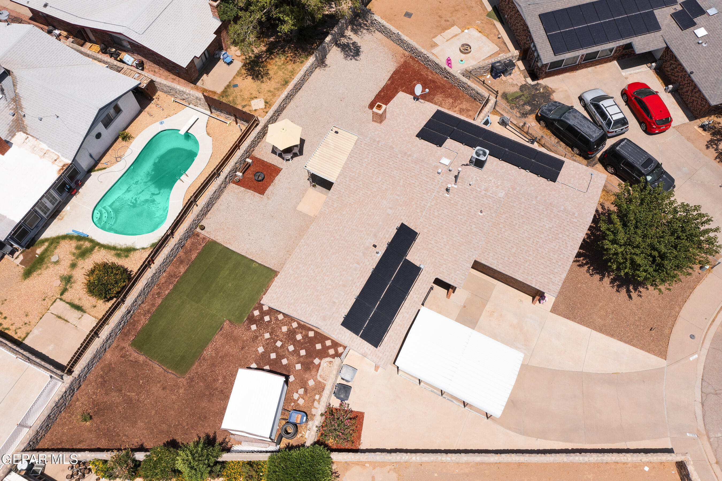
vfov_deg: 46.4
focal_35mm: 28
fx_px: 561
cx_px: 361
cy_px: 240
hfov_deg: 65.5
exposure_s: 1/800
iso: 100
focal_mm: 10.26
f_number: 7.1
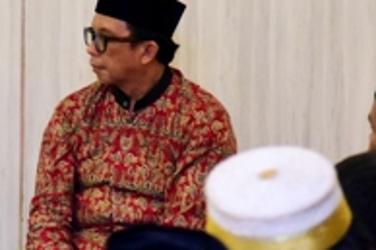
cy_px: 229
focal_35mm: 284
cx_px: -176
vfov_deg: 4.8
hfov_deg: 7.2
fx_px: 2964
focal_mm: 86
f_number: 4
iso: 8000
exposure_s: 1/125
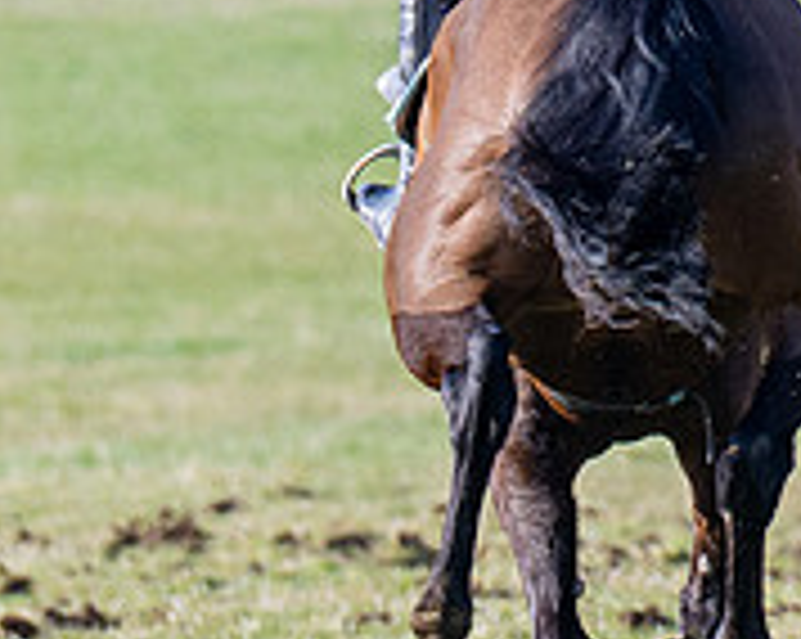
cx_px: 1447
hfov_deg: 1.3
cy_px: 86
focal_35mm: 1467
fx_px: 34739
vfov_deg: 1.1
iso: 200
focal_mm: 200
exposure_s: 1/1000
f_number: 4
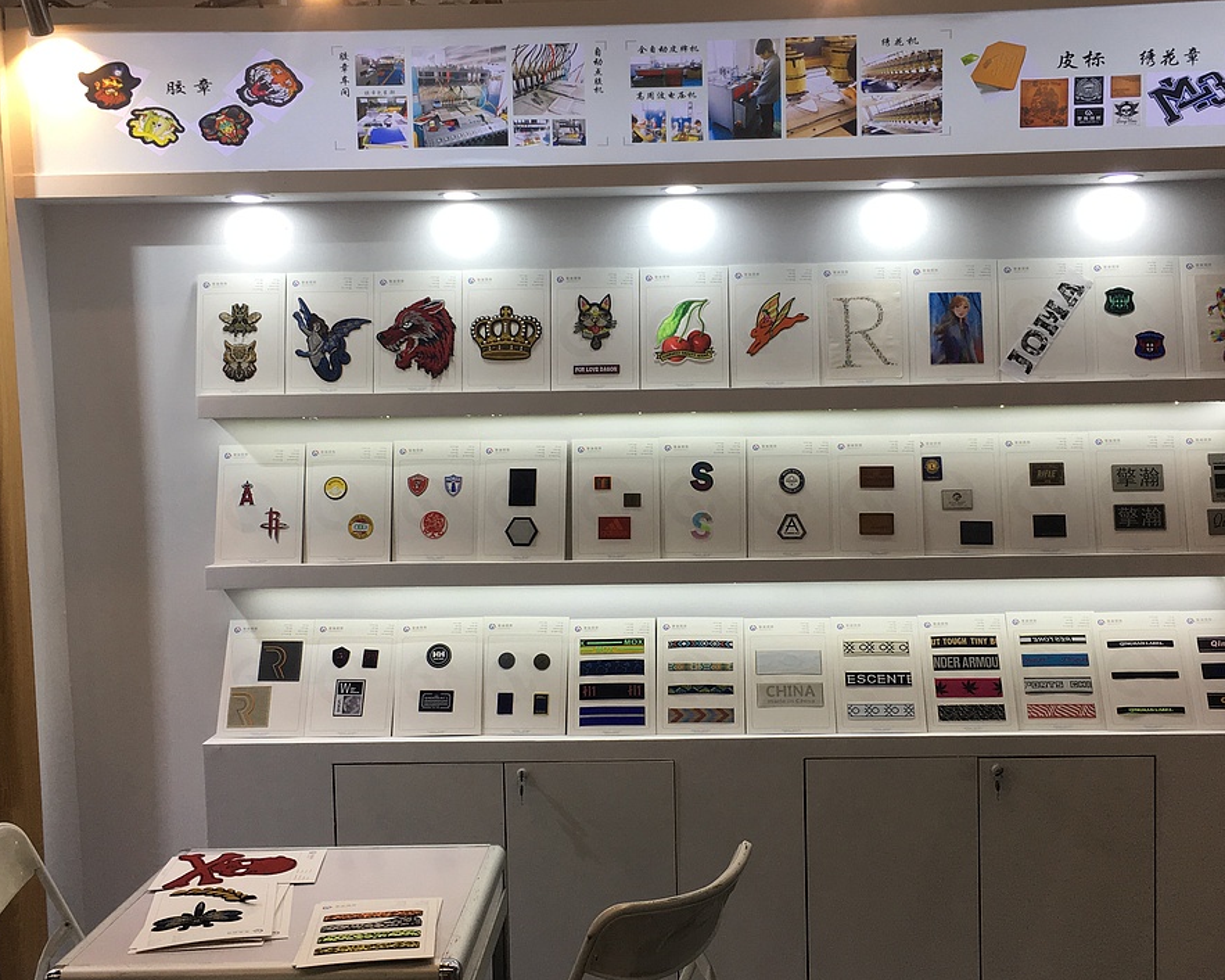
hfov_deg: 44.8
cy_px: 520
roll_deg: +0.2
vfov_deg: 36.5
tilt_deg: -3.8
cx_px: 649
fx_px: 1486
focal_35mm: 41
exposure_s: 1/100
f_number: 2.2
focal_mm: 4.15
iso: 40
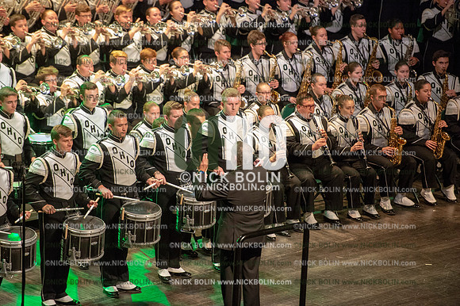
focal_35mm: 200
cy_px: 153
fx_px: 2554
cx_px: 230
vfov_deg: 6.9
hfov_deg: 10.3
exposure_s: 1/800
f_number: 2.8
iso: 8000
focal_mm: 200
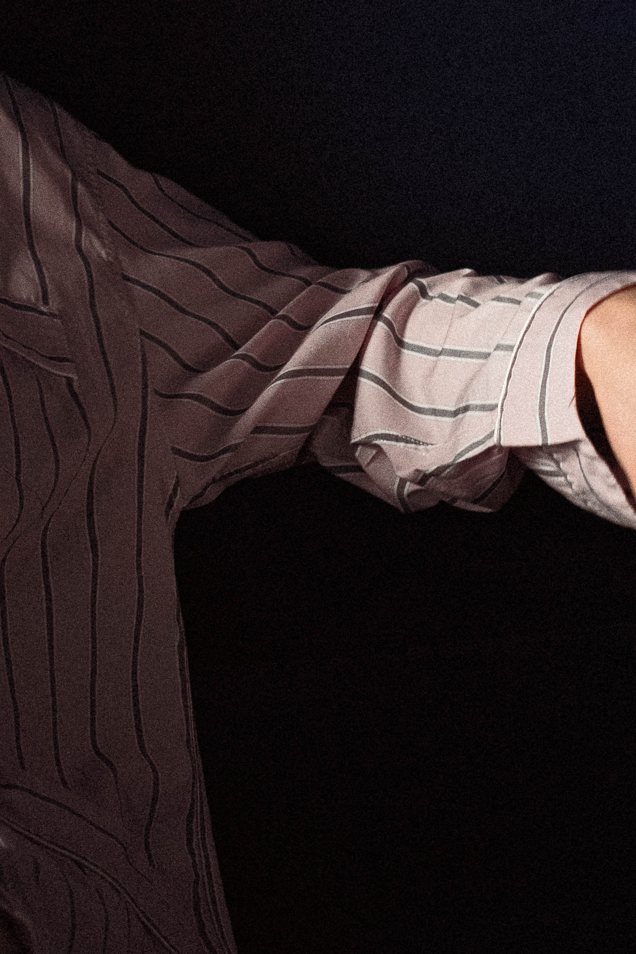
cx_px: -388
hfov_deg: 7.2
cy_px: 20
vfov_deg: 11.0
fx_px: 4927
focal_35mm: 186
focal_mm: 50
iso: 1600
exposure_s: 1/15
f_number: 4
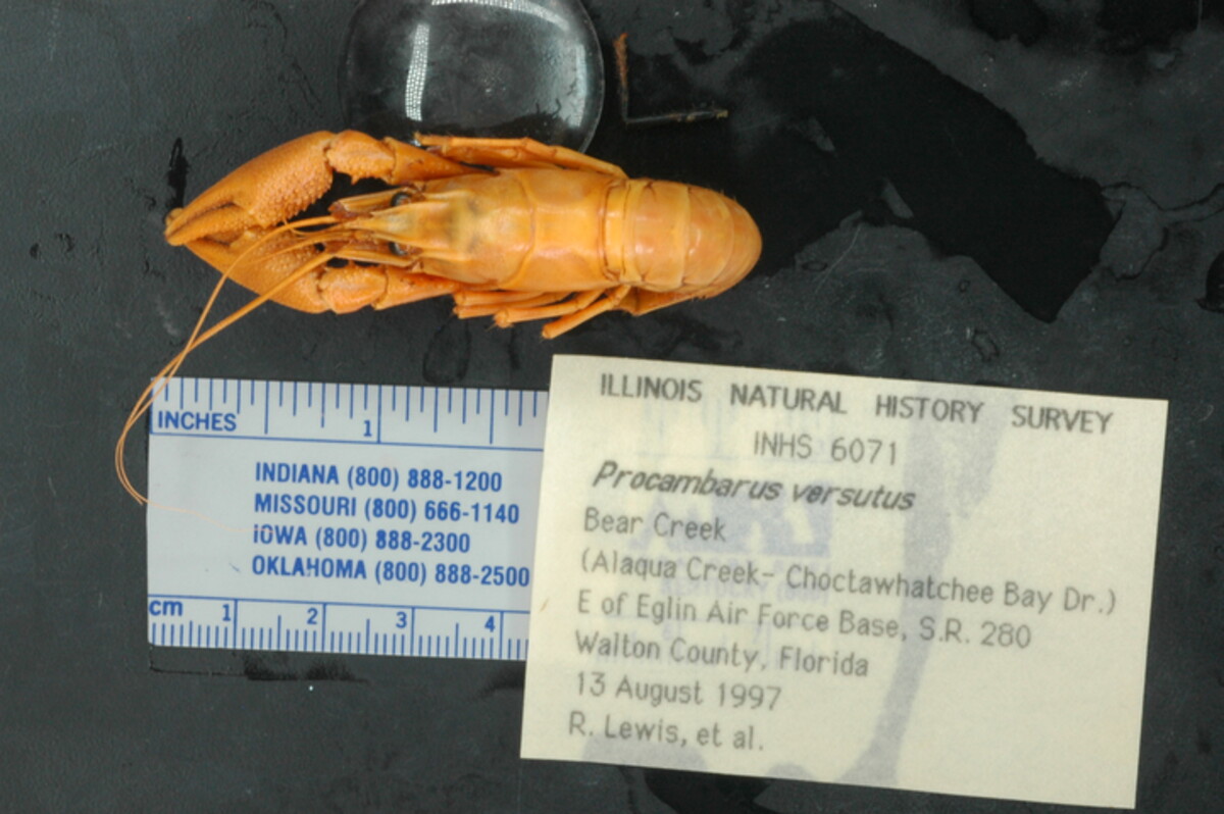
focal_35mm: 90
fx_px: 3057
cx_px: 612
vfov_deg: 15.2
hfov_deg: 22.6
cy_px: 407
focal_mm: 60
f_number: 32
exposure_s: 1/1.6
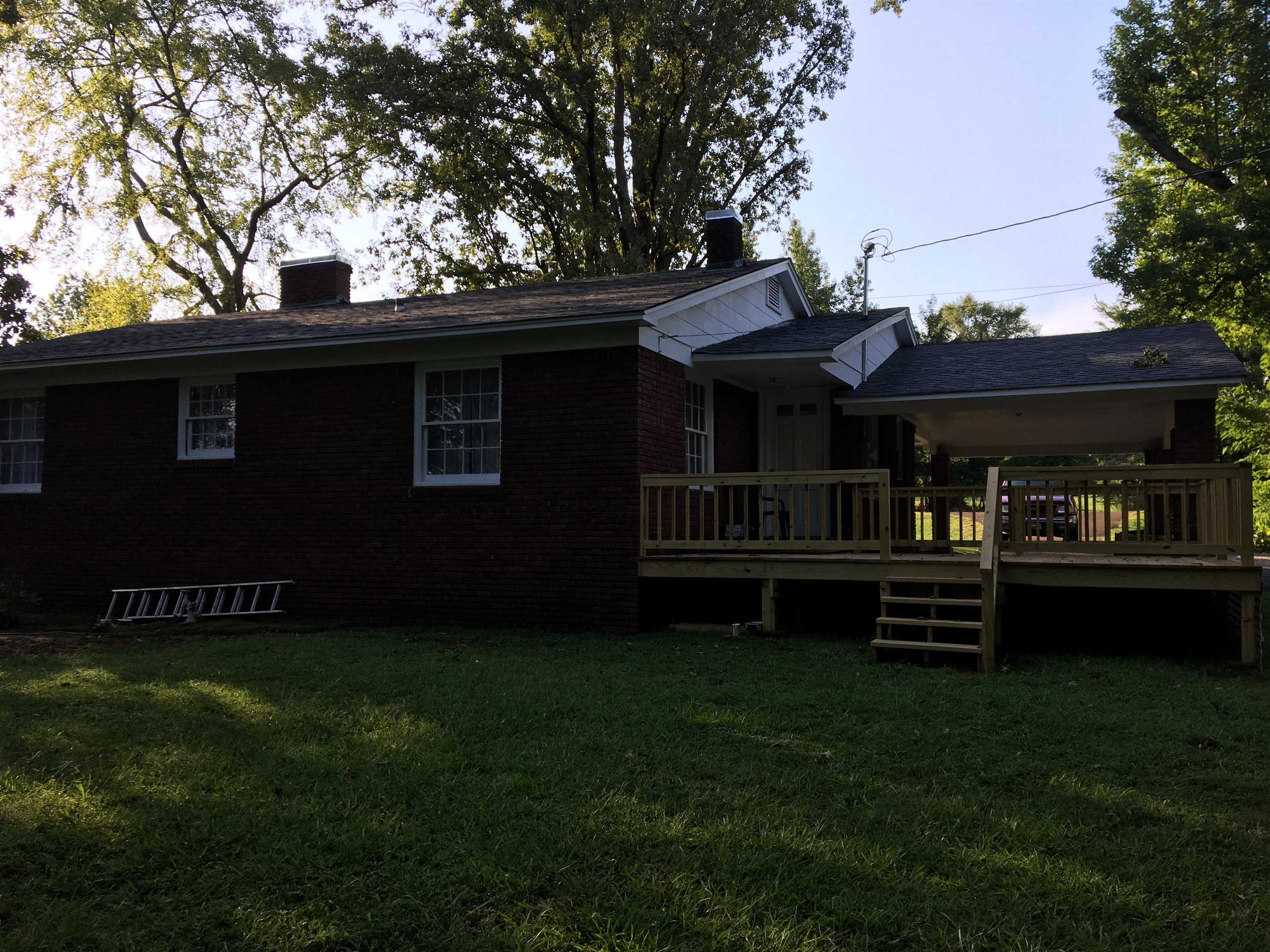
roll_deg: -0.7
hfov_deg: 61.7
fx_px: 1064
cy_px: 476
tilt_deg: +4.3
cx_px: 635
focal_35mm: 29
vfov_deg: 48.2
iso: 25
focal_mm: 4.15
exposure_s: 1/519
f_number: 2.2
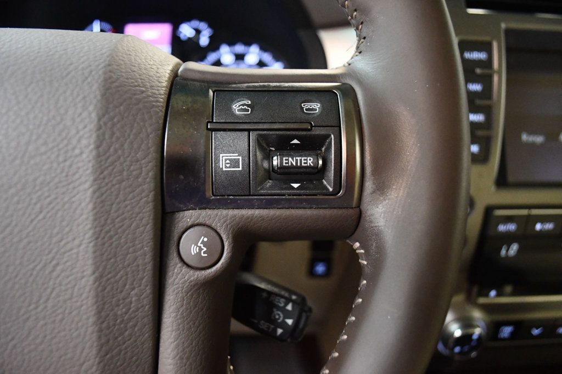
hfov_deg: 67.4
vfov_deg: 47.9
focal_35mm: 27
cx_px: 281
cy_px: 187
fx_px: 421
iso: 5000
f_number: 3.5
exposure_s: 1/60
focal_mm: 18
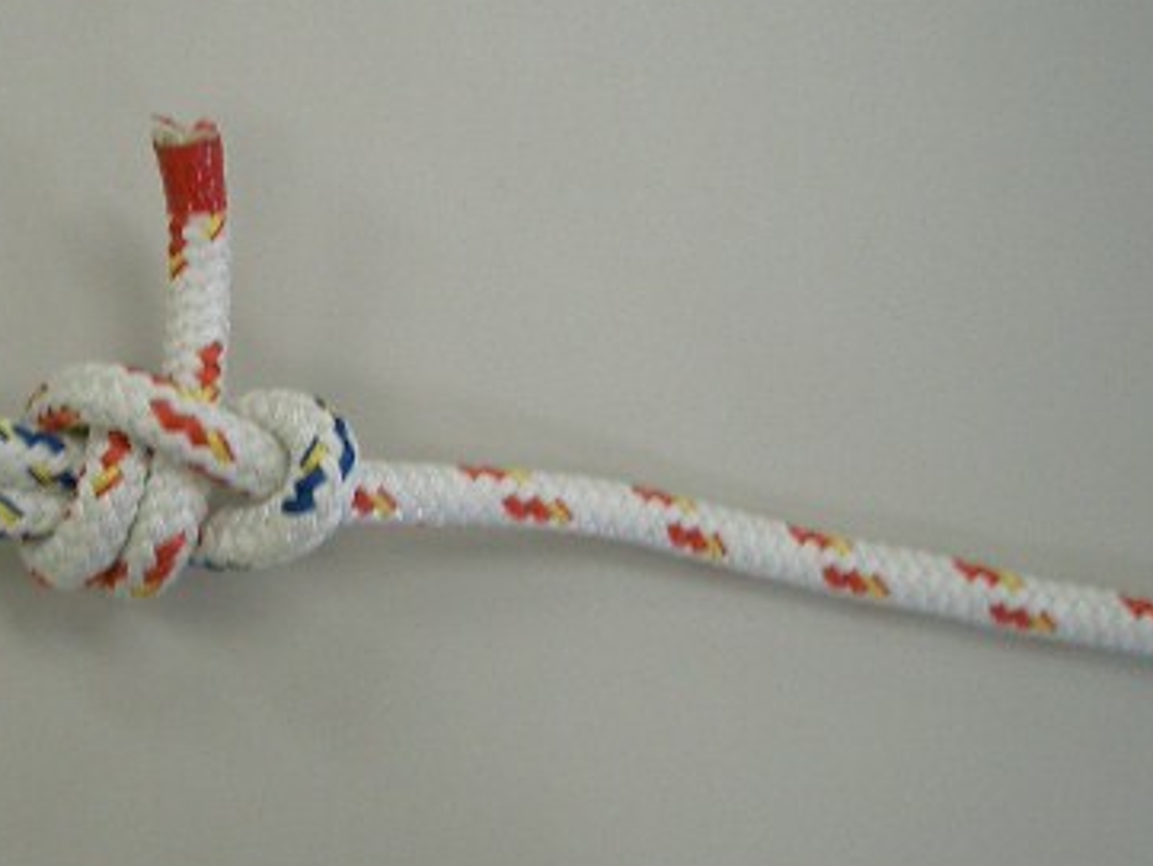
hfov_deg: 30.1
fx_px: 2066
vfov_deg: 23.7
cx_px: 160
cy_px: 444
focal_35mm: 62
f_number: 2.6
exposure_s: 1/60
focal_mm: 5.8
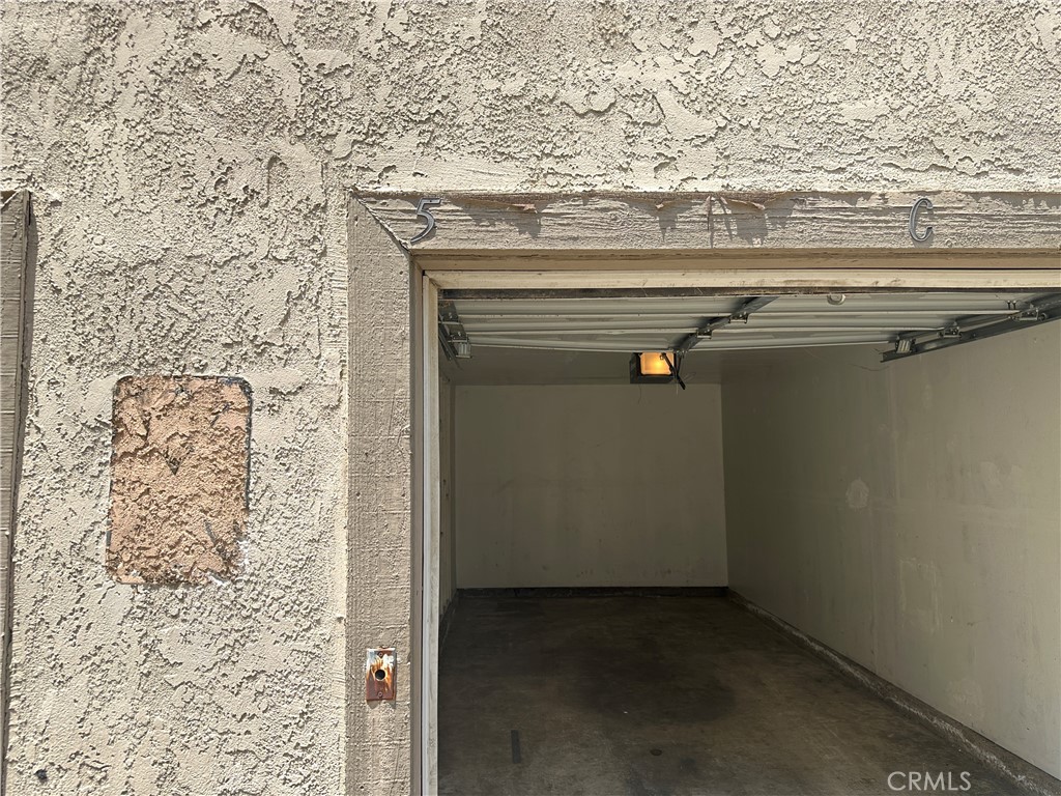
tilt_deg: +3.7
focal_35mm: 24
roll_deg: +0.5
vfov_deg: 56.8
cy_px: 398
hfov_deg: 71.6
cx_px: 530
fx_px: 736
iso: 80
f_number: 1.78
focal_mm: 6.86
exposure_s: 1/650
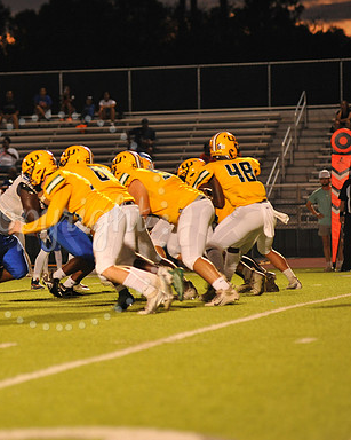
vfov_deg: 8.0
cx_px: 59
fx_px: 3131
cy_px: 220
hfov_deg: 6.4
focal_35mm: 241
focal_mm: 170
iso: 2000
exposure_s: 1/250
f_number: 4
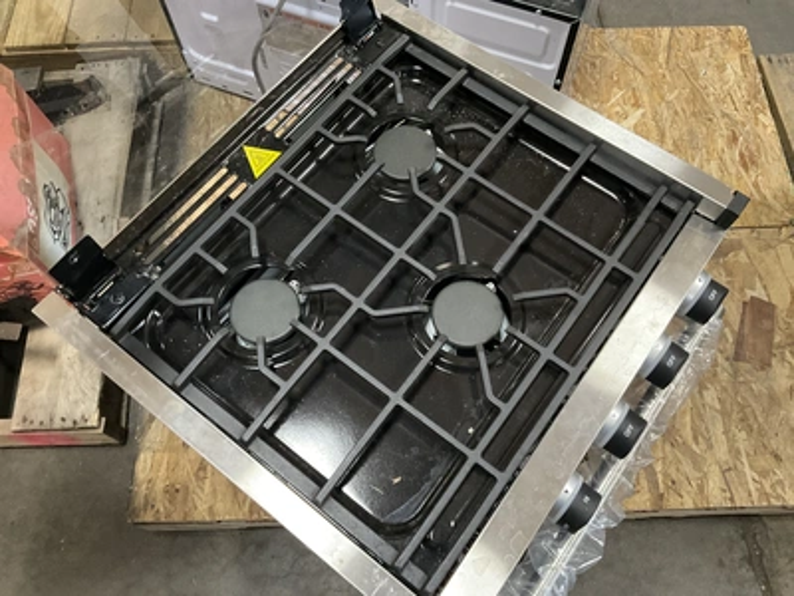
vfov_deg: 48.2
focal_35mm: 29
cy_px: 298
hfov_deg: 61.7
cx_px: 397
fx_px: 665
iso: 250
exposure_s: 1/40
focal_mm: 3
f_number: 1.8
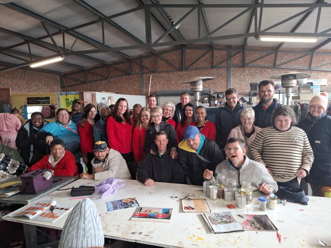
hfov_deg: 73.9
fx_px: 220
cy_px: 124
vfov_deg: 58.9
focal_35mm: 23
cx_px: 166
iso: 250
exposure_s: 1/100
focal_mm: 5.54
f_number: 1.8
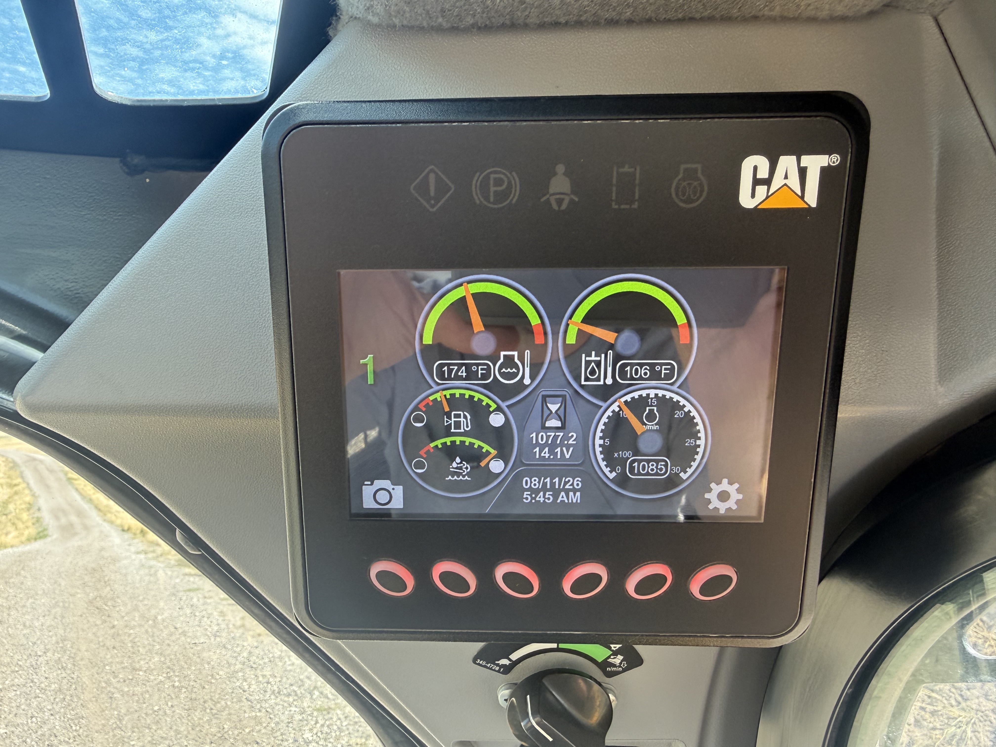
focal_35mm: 24
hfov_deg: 71.6
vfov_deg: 56.8
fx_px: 691
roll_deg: -0.7
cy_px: 374
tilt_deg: +6.5
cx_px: 498
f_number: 2.2
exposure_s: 1/99
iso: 100
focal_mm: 2.22
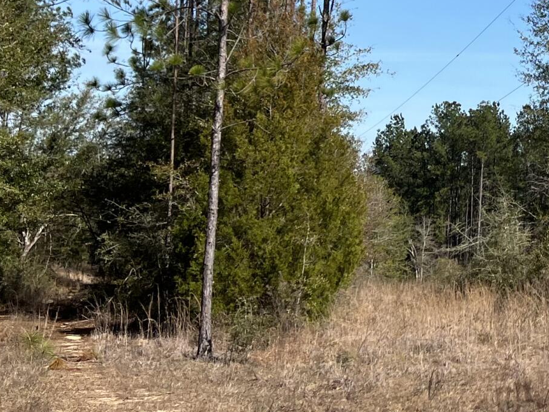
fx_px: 1364
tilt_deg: +12.9
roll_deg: -2.2
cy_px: -62
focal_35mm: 86
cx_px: 680
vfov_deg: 16.5
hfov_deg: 21.0
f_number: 1.5
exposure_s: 1/4115
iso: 50
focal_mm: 5.7
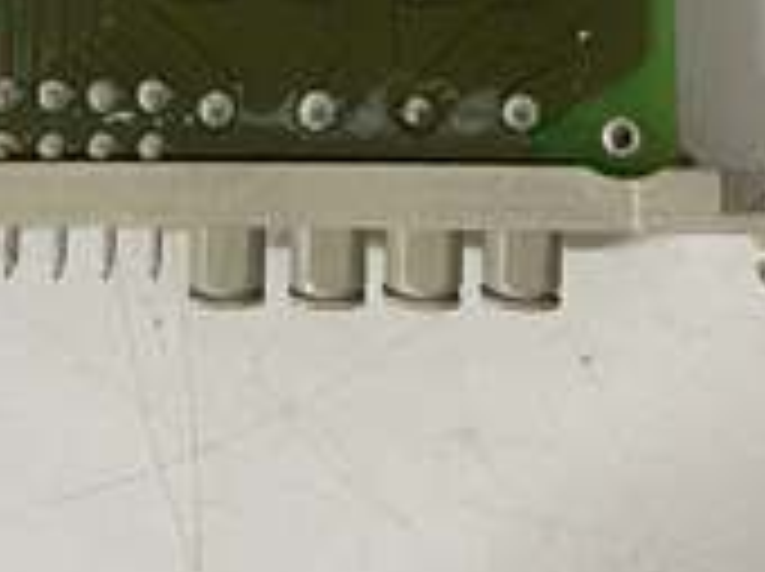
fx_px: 2030
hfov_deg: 21.2
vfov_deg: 14.0
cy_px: -491
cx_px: 248
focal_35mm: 92
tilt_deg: -83.4
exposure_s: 1/50
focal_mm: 4.25
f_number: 1.8
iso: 125
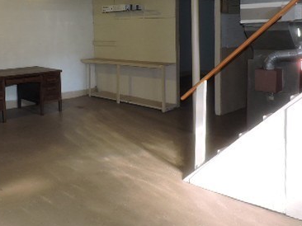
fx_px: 366
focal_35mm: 42
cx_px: 123
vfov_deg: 33.8
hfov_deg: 44.6
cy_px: 64
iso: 200
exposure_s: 1/30
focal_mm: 4.3
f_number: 3
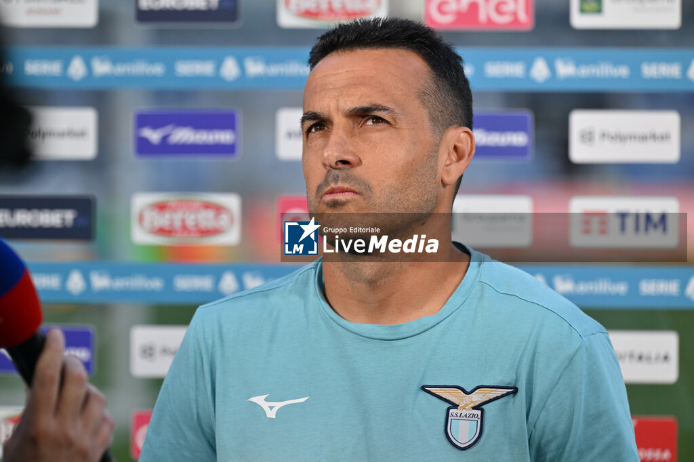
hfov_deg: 10.3
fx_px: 3854
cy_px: 231
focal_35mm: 200
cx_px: 347
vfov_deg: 6.9
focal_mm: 200
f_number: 4
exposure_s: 1/1000
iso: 400
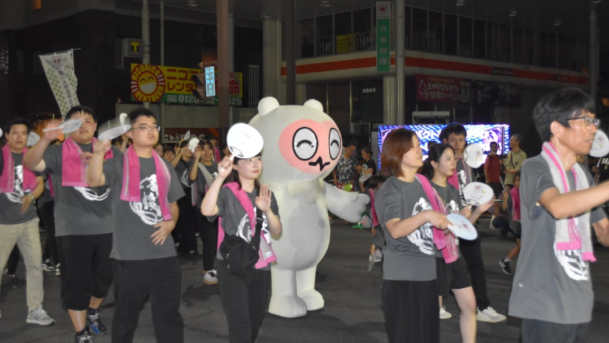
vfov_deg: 25.5
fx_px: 759
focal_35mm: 47
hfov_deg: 43.7
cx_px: 318
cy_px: 169
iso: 2800
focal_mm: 28
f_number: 4.5
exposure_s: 1/60
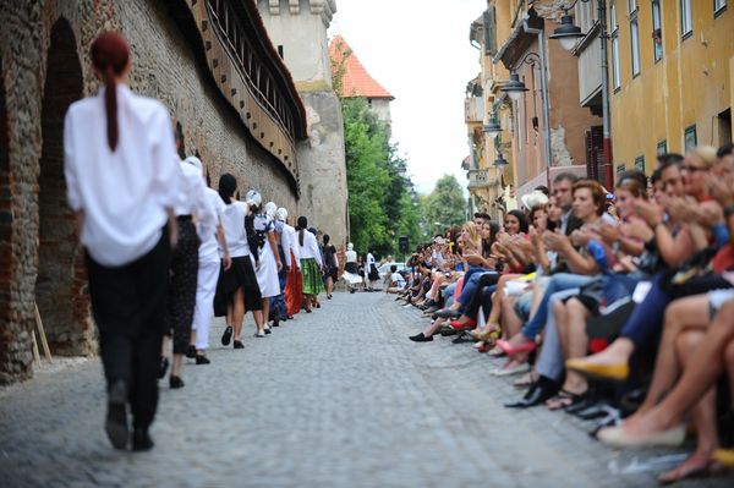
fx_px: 2445
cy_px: 244
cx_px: 367
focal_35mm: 120
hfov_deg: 17.1
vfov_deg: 11.4
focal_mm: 120
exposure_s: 1/320
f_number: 2.8
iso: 400
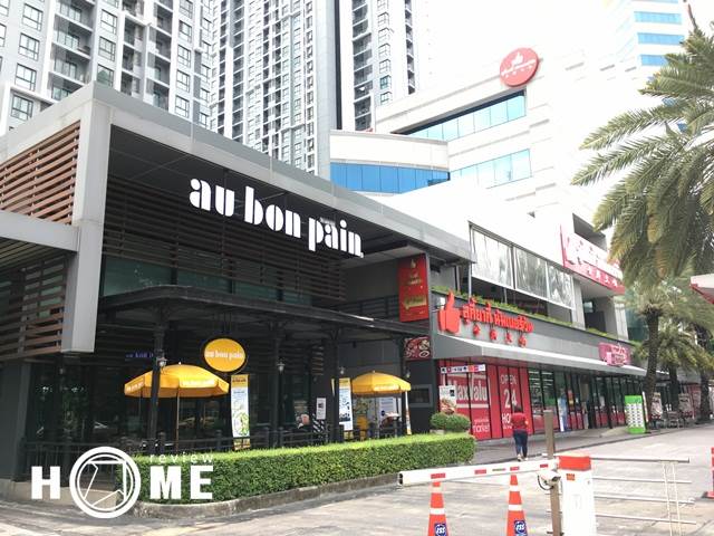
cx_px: 357
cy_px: 268
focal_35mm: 29
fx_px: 598
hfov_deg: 61.7
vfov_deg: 48.2
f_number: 2.2
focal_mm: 4.15
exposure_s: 1/160
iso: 25
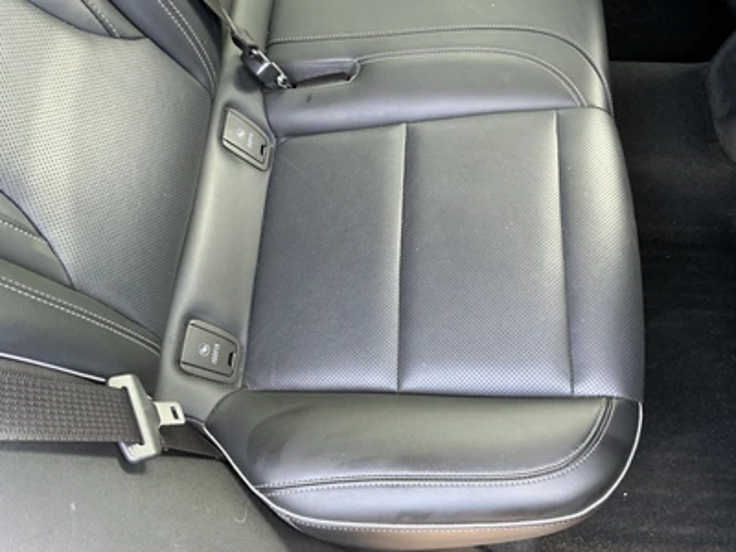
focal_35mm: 28
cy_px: 276
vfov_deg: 49.7
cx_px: 368
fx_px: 595
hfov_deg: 63.4
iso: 125
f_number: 1.8
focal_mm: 3
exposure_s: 1/60
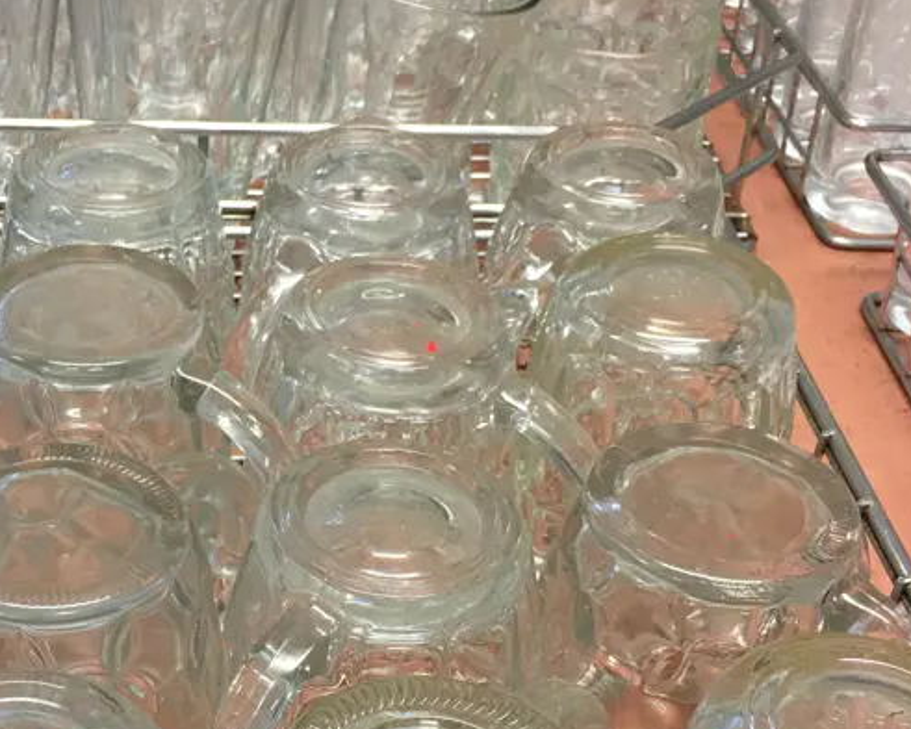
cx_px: 236
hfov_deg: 31.4
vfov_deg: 25.7
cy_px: 490
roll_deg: -0.2
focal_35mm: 59
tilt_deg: -36.7
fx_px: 1591
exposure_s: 1/17
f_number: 2.2
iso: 32
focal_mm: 4.15
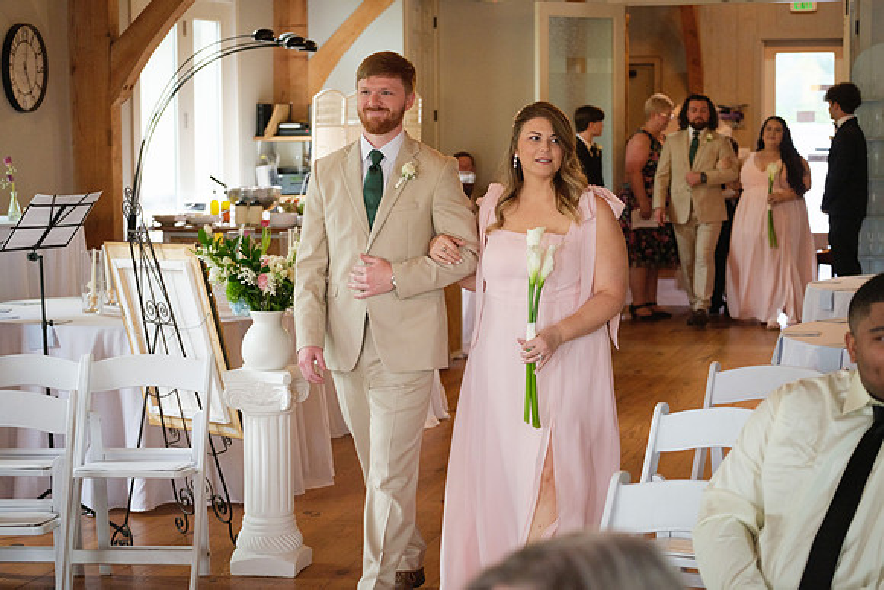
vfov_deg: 17.5
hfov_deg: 26.0
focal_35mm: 78
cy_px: 295
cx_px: 442
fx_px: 1916
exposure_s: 1/125
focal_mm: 52
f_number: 2.8
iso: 800
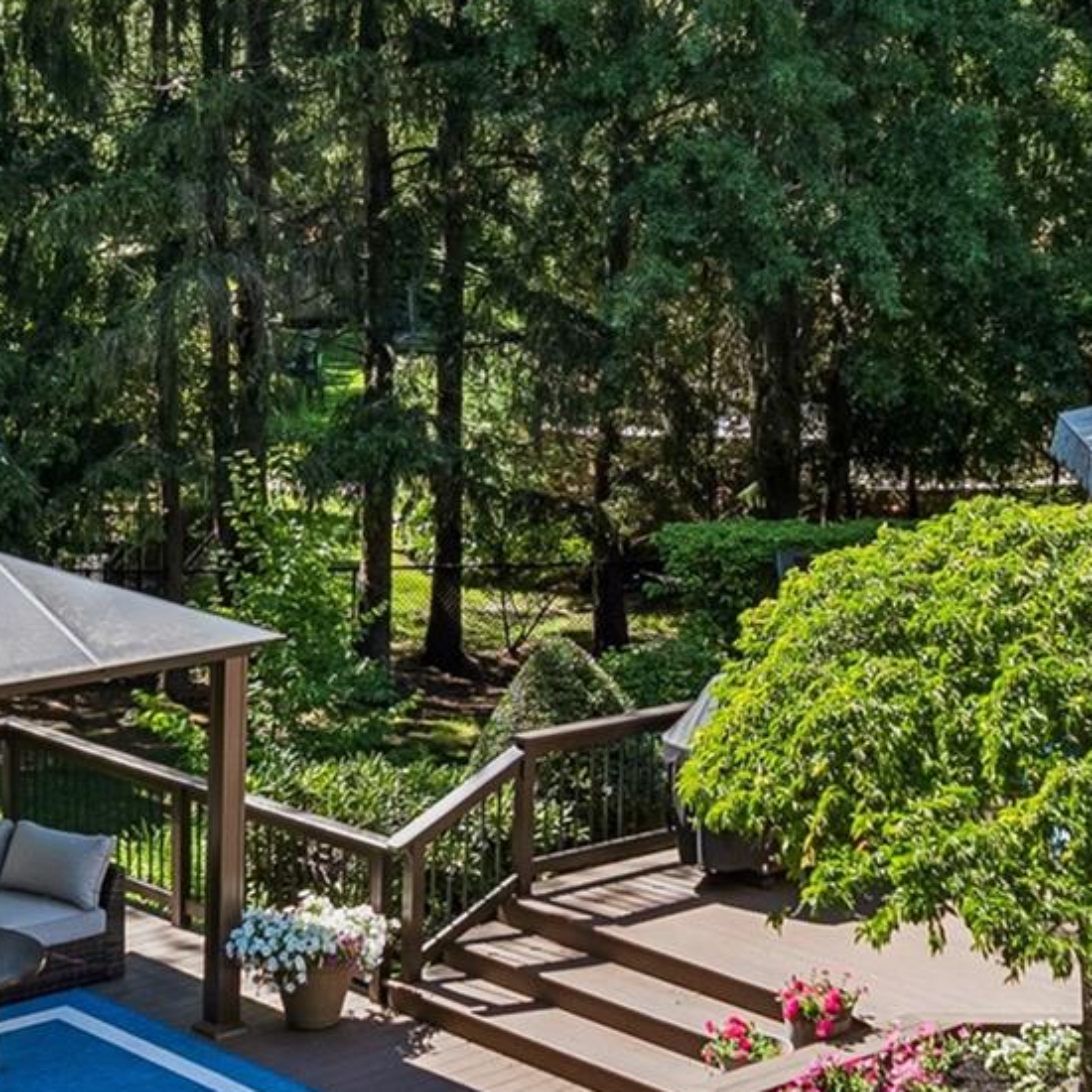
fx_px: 2820
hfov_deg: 21.9
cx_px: 560
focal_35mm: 79
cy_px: 763
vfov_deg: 21.8
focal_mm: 12.3
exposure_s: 1/1000
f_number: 2.8
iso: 140
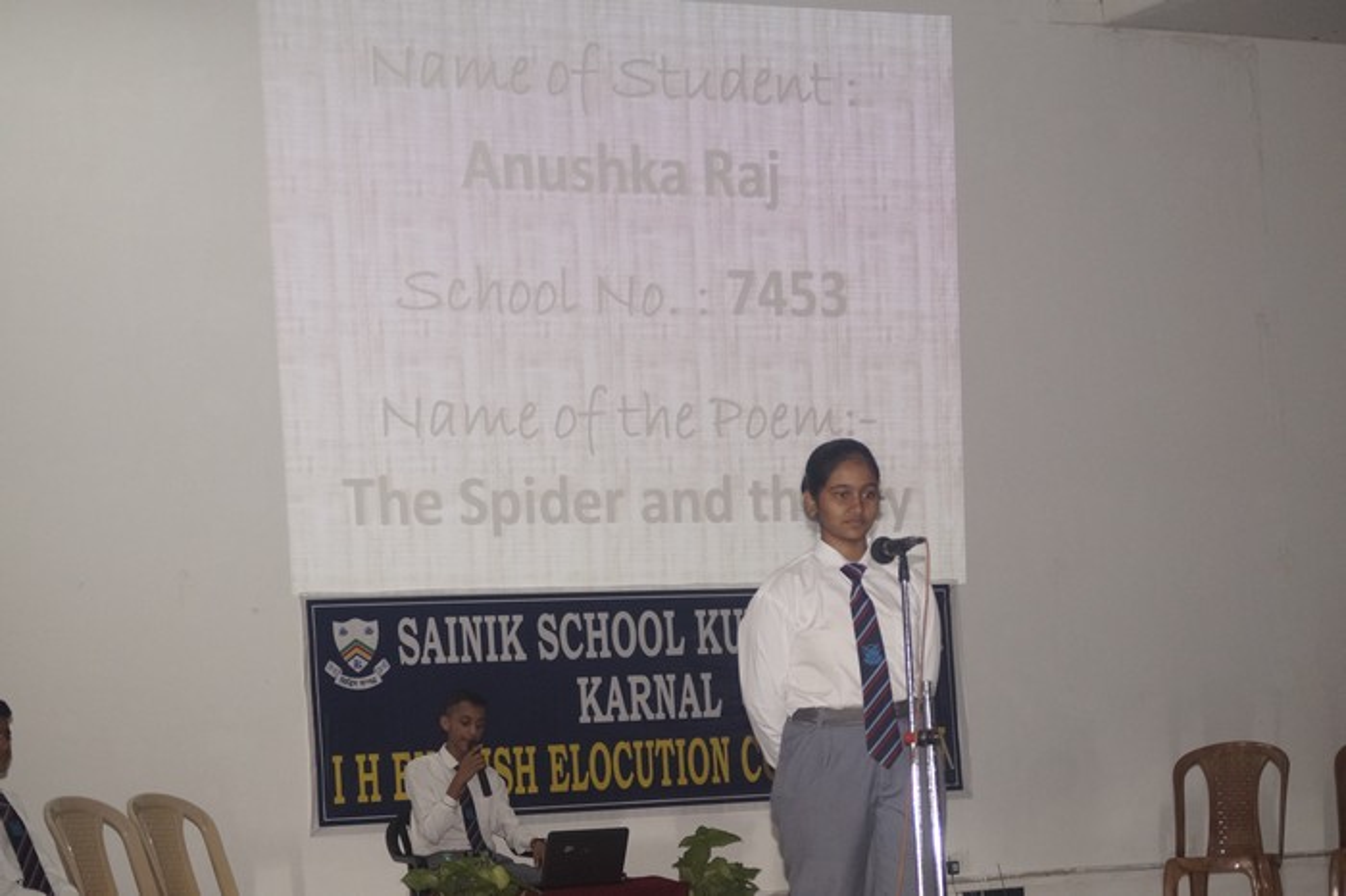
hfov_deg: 24.6
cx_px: 673
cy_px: 448
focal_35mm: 82
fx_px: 3083
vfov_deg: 16.5
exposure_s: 1/160
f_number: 4
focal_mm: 55
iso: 1000
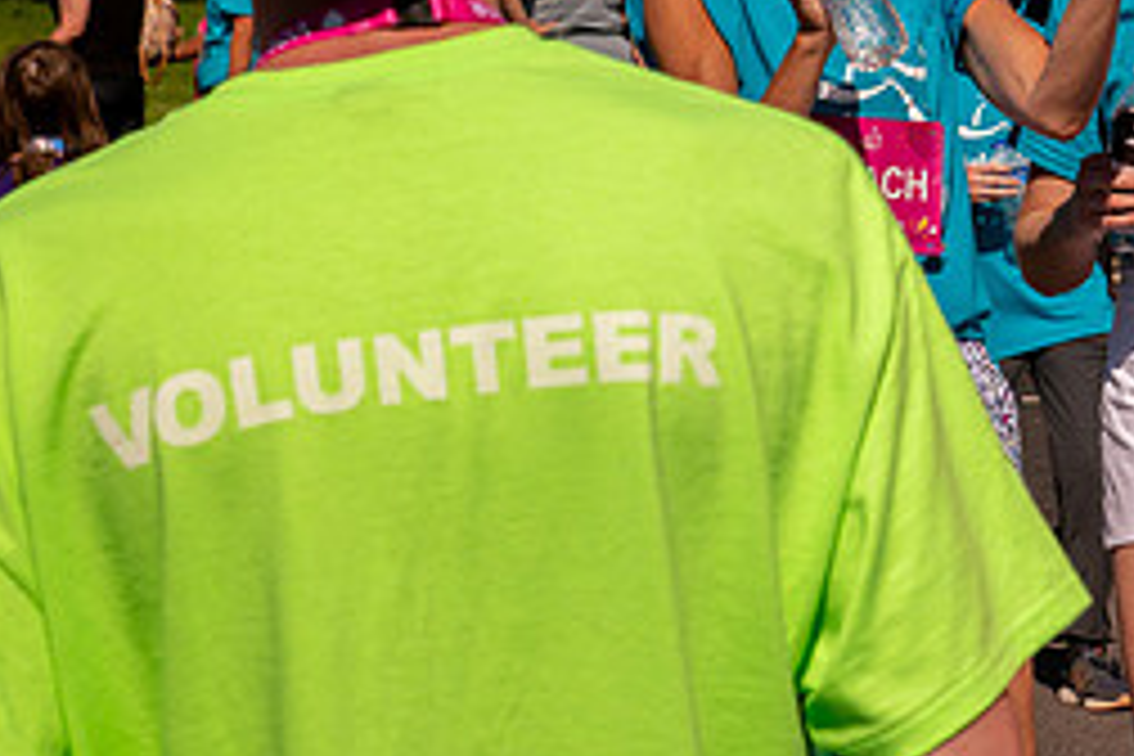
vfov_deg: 6.6
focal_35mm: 206
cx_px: 1256
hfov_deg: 9.9
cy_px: -137
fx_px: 6488
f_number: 11
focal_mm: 78
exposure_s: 1/1600
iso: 800
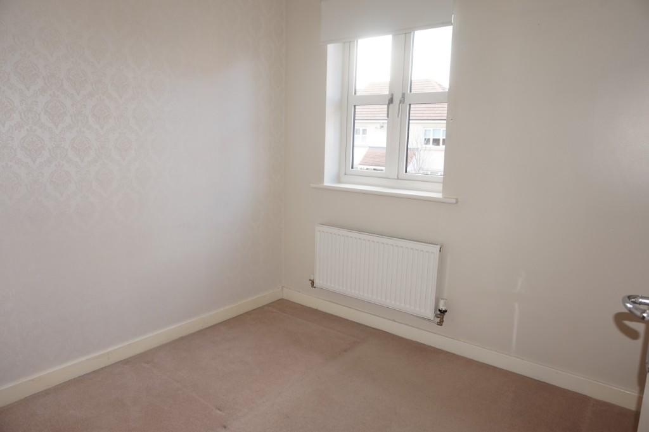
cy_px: 216
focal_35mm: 24
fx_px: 433
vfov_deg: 53.1
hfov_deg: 73.8
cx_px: 324
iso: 200
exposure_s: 1/60
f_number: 4
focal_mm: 16
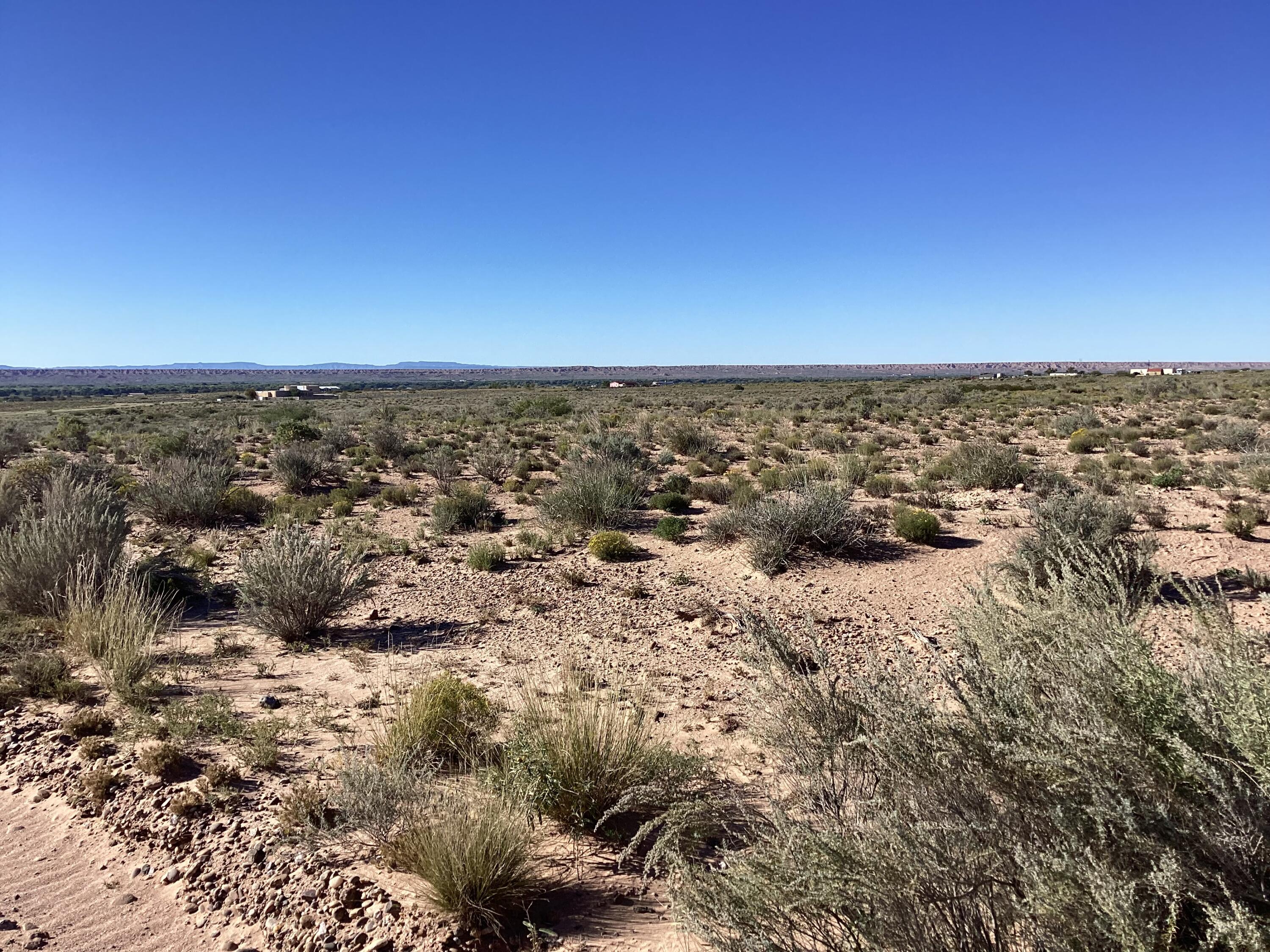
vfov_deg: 45.4
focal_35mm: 31
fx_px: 1137
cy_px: 476
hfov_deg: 58.4
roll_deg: +0.8
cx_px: 635
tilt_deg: -5.3
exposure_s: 1/1597
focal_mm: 3.3
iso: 25
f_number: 2.4
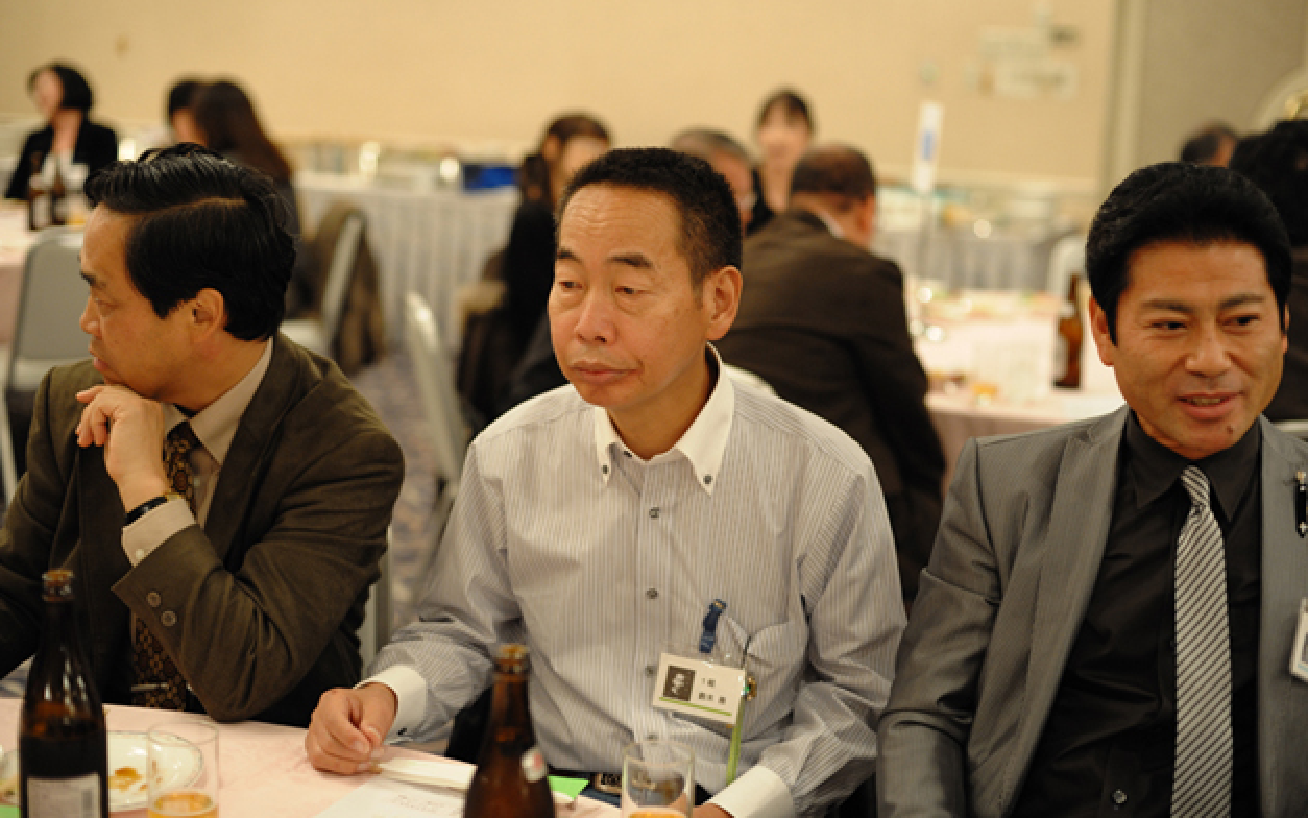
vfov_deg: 24.9
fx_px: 1854
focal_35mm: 52
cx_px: 665
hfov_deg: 38.9
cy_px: 394
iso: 1600
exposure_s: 1/100
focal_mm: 50
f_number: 2.8
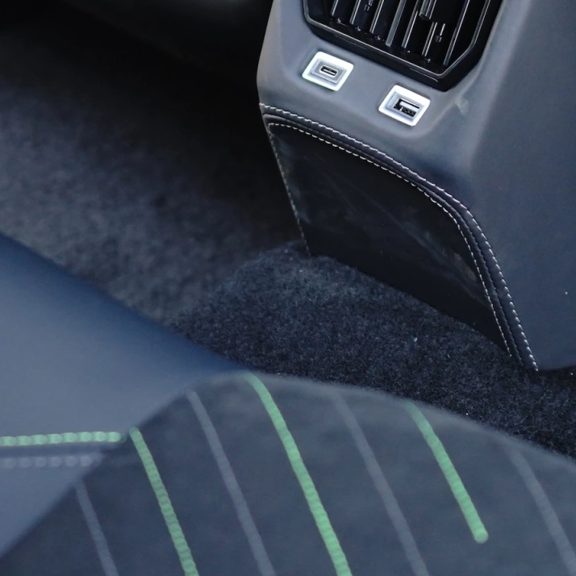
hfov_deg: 8.7
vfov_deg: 8.7
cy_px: 195
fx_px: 3765
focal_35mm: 200
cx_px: 232
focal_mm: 70
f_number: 4
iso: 1000
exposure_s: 1/400
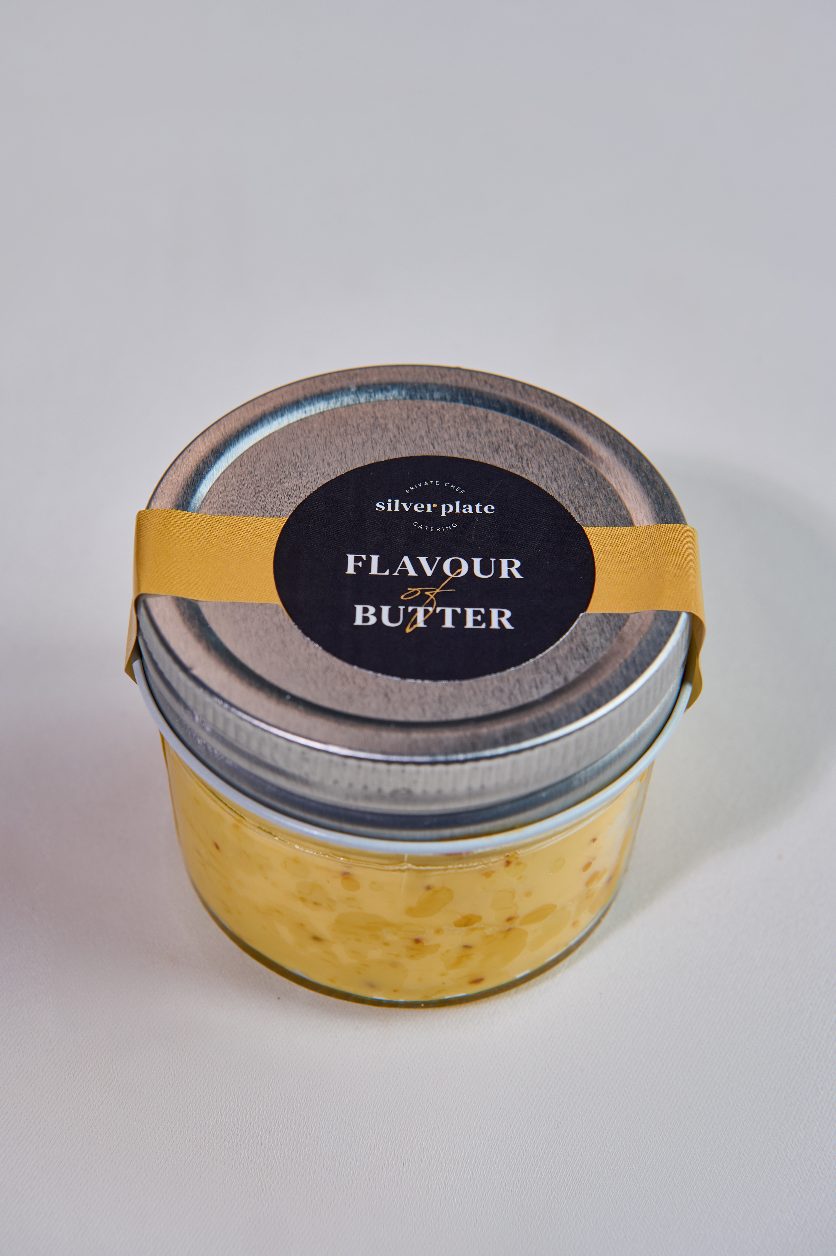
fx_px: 2441
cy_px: 628
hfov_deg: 19.4
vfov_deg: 28.9
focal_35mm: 70
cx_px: 418
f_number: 10
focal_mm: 70
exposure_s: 1/125
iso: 160
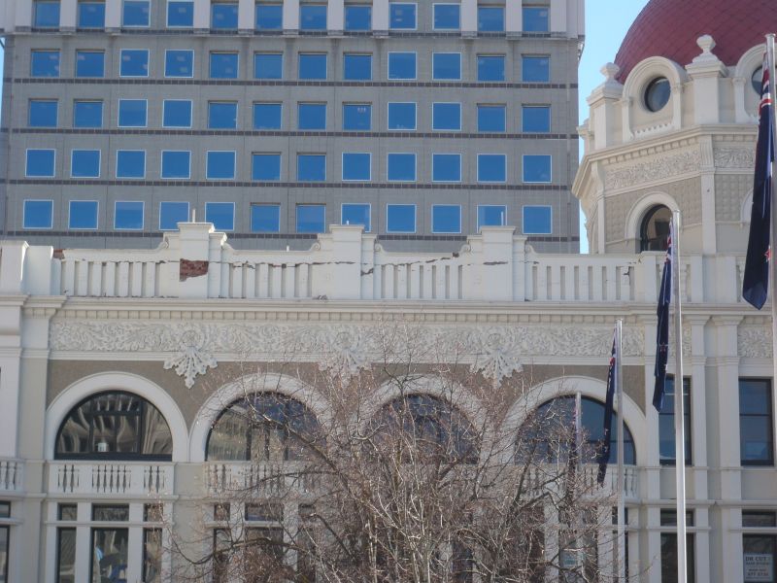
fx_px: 2245
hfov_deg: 19.6
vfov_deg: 14.8
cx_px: 388
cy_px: 292
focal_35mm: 100
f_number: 5.6
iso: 100
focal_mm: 16.4
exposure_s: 1/200
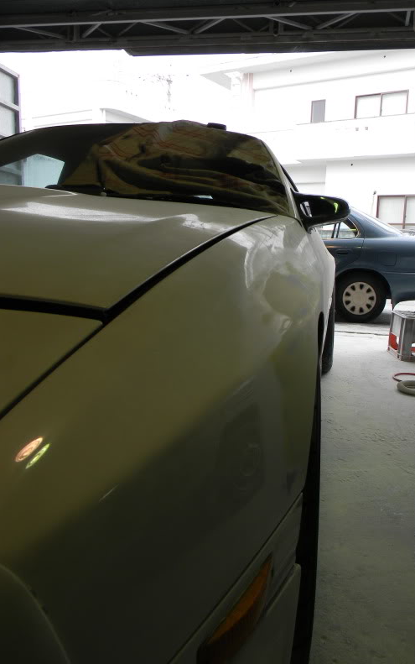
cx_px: 250
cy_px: 335
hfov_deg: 41.7
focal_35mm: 30
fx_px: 542
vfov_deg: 62.9
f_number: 3.5
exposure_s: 1/72.7
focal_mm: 5
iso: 80
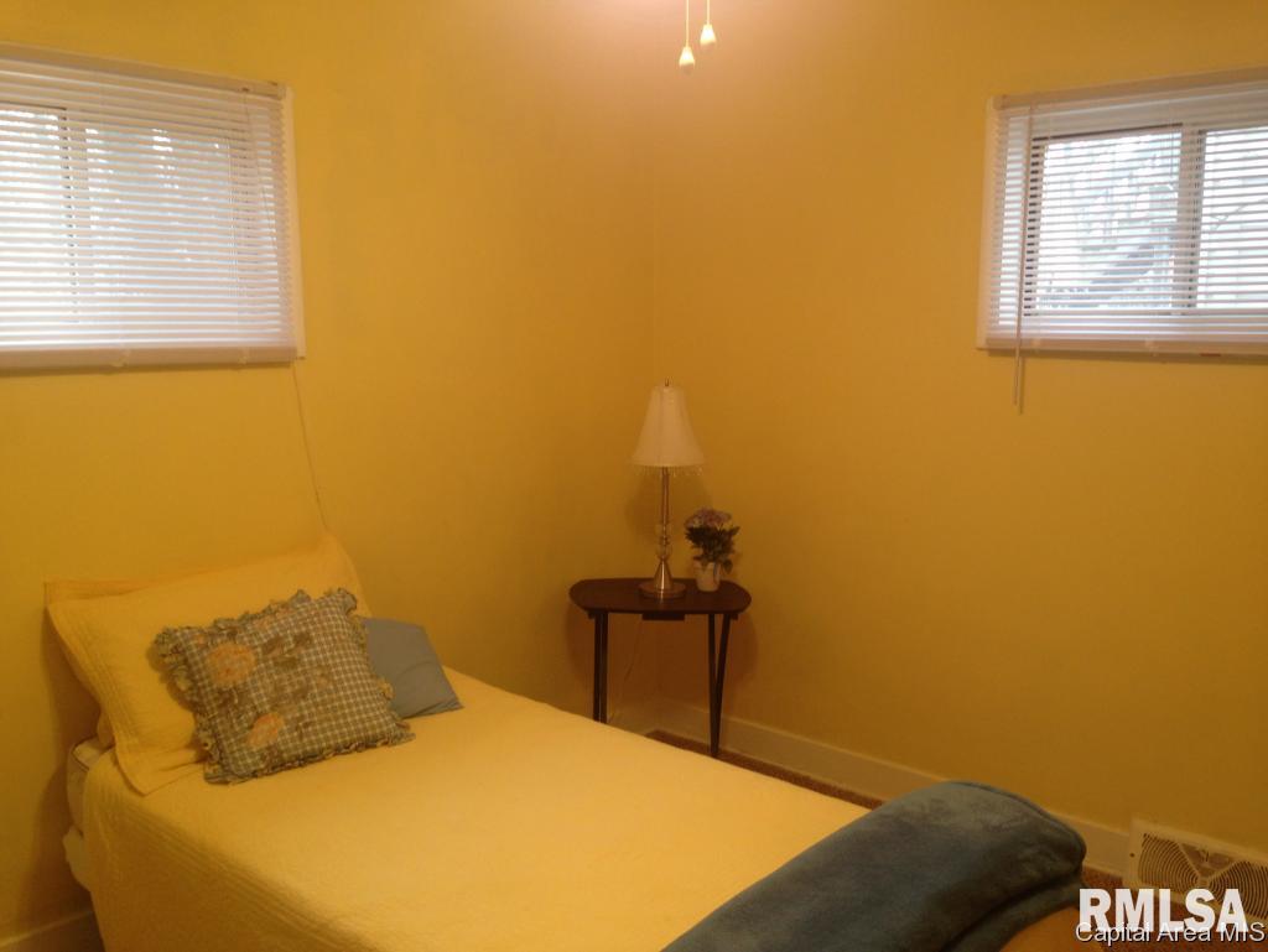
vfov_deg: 43.0
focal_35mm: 33
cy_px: 476
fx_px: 1209
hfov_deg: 55.3
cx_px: 634
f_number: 2.4
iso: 64
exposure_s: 1/20
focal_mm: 4.12
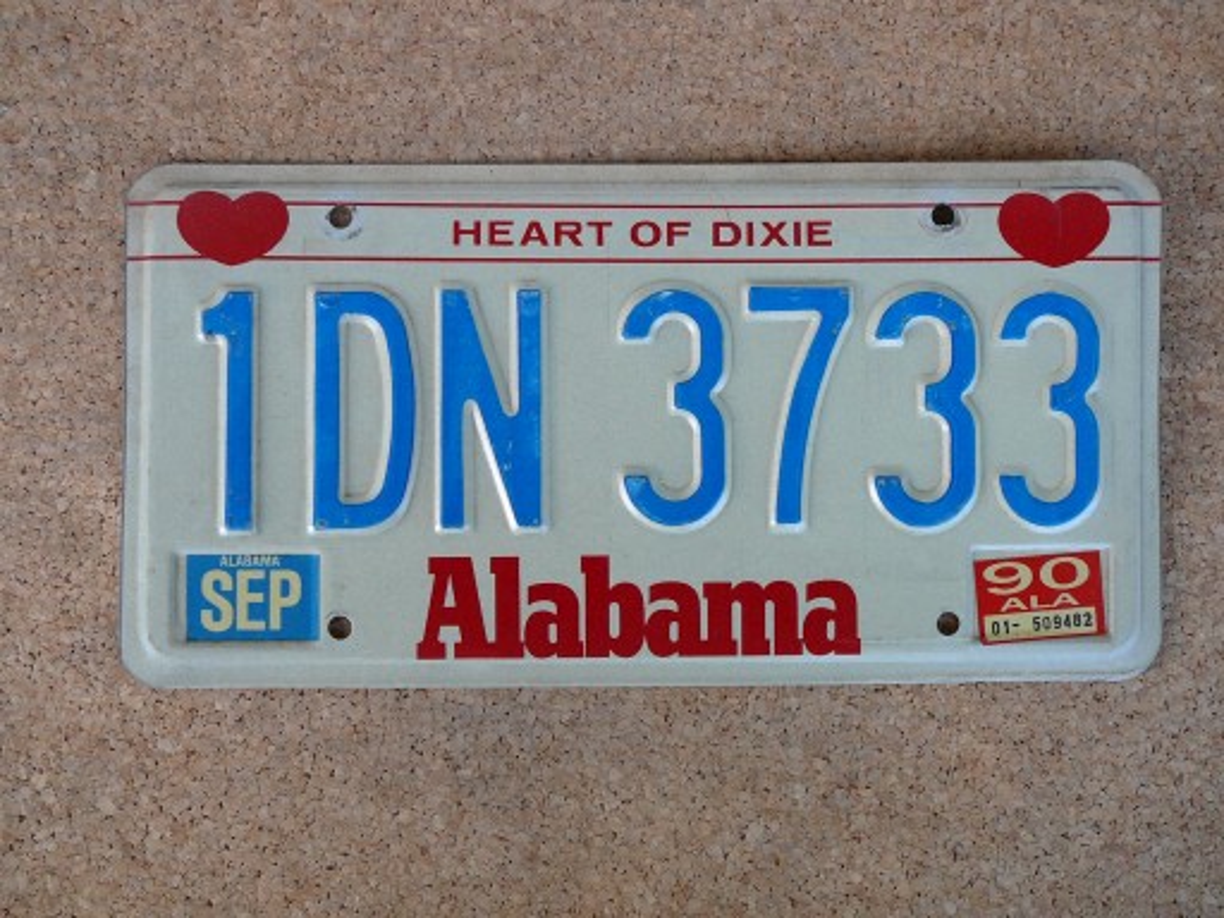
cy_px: 459
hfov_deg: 47.9
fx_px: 1379
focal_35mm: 39
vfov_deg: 36.8
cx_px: 612
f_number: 3
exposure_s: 1/60
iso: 80
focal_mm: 5.8
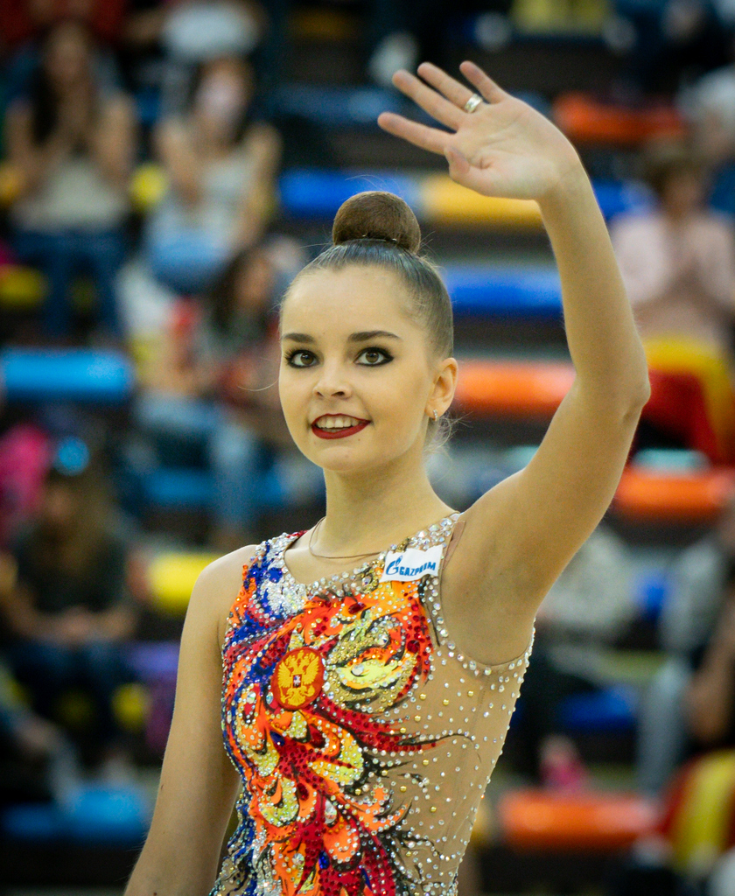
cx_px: 254
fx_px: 10111
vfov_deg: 5.1
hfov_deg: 4.2
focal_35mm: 378
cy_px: 505
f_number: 2.8
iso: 800
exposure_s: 1/640
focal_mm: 122
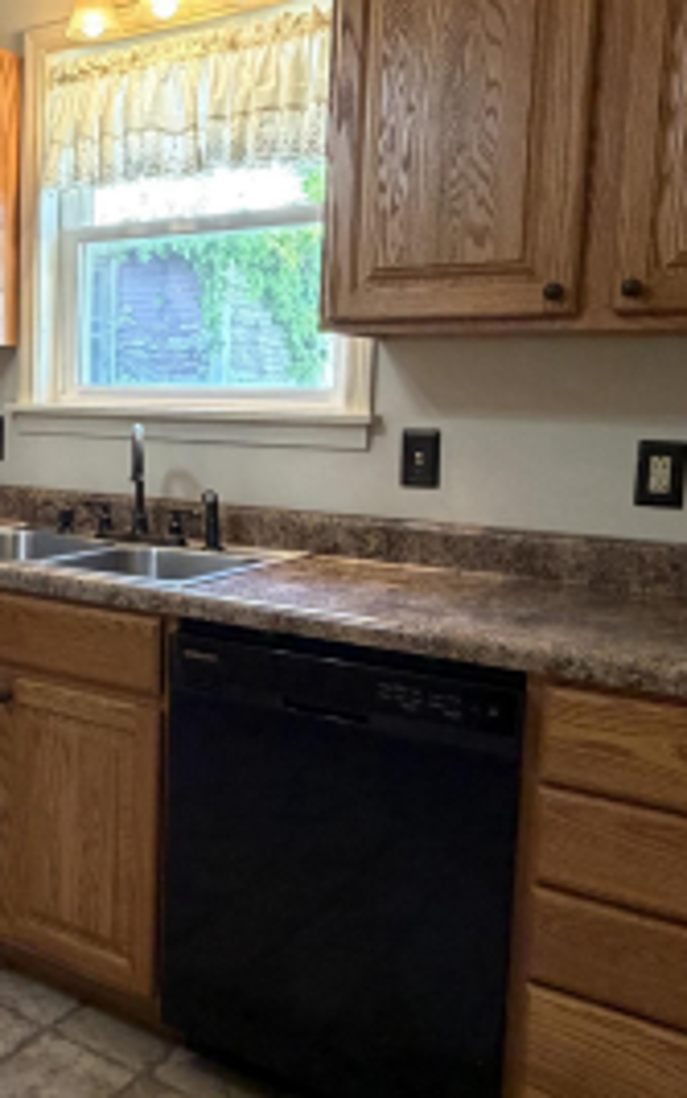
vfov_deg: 52.7
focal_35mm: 37
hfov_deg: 32.5
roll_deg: -0.7
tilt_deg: -6.6
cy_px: 506
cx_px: 51
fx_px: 1108
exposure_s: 1/60
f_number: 2.2
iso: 400
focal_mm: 2.22
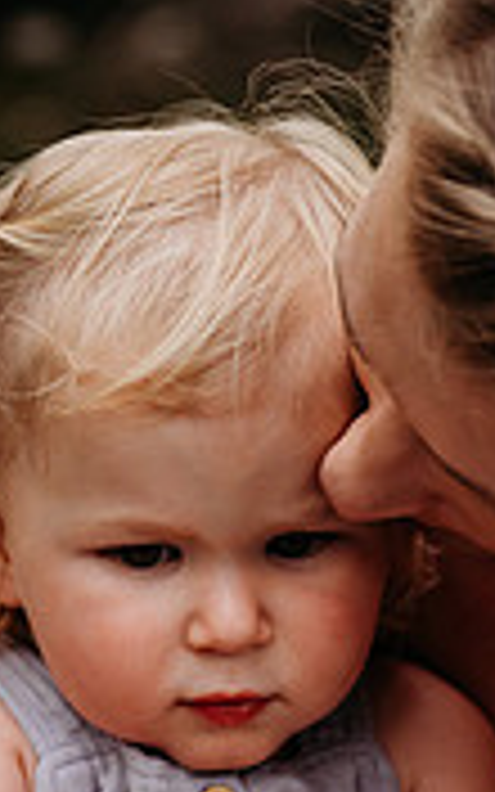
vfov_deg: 10.7
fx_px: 4209
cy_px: 749
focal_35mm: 195
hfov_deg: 6.7
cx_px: 58
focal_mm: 58
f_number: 2.8
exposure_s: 1/1600
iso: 500
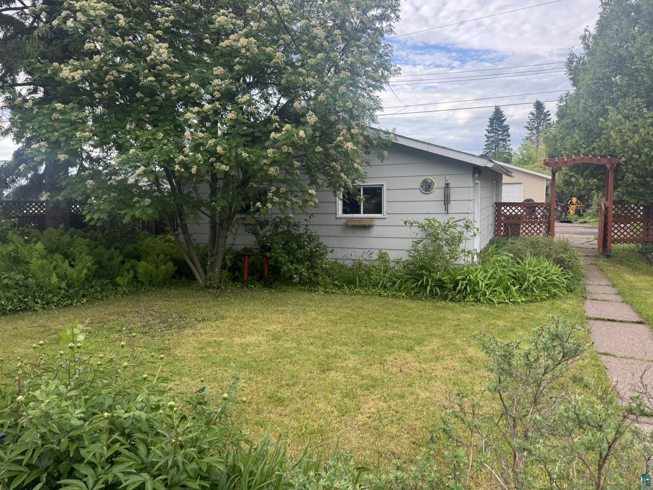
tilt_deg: -7.8
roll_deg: +0.8
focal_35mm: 24
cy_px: 245
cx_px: 326
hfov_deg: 71.6
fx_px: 453
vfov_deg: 56.8
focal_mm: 6.76
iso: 80
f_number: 1.78
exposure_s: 1/685
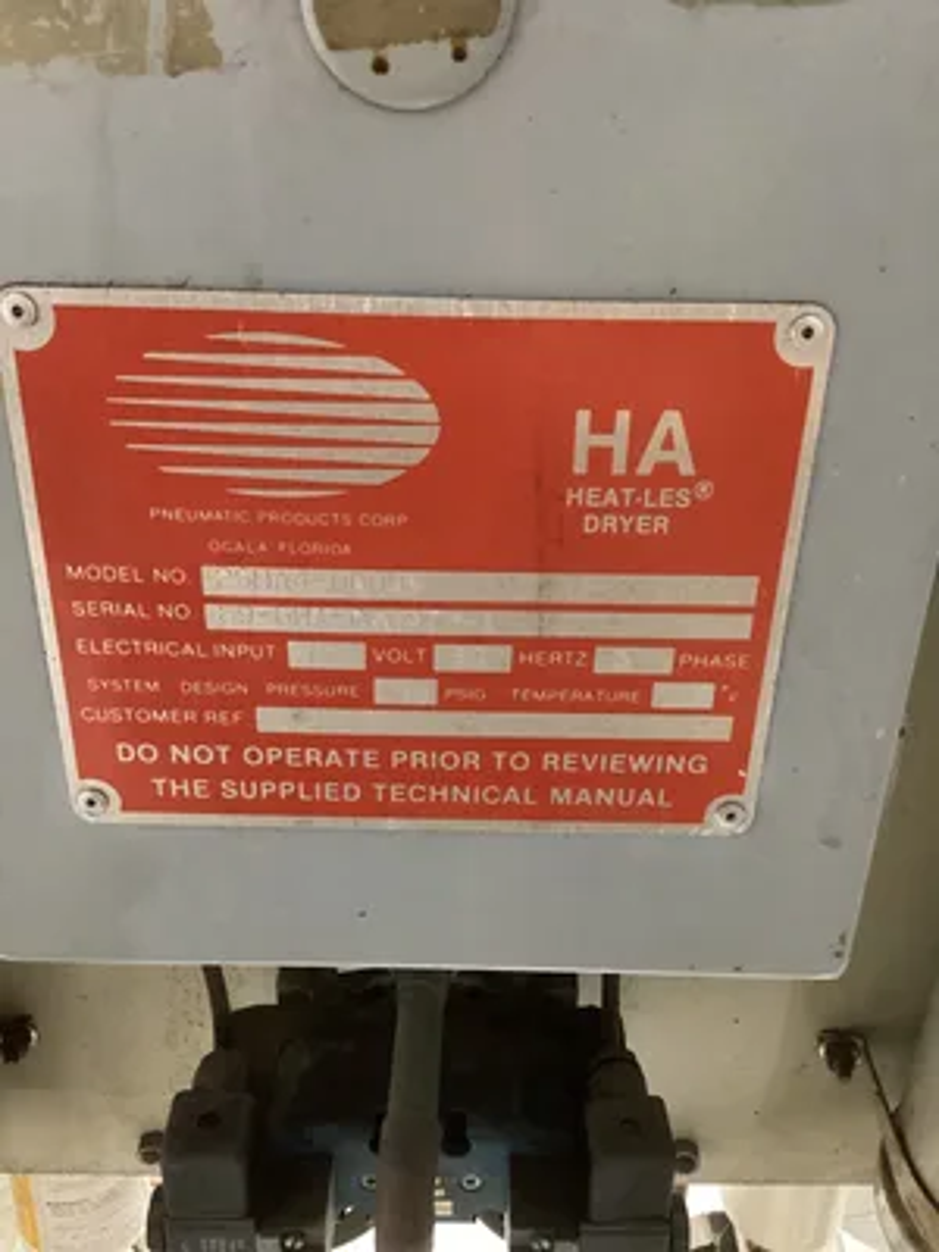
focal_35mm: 31
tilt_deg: -27.1
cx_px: 470
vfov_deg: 58.4
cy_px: 626
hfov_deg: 45.4
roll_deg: -0.2
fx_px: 1121
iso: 640
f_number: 2.4
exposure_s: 1/20
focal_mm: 3.3
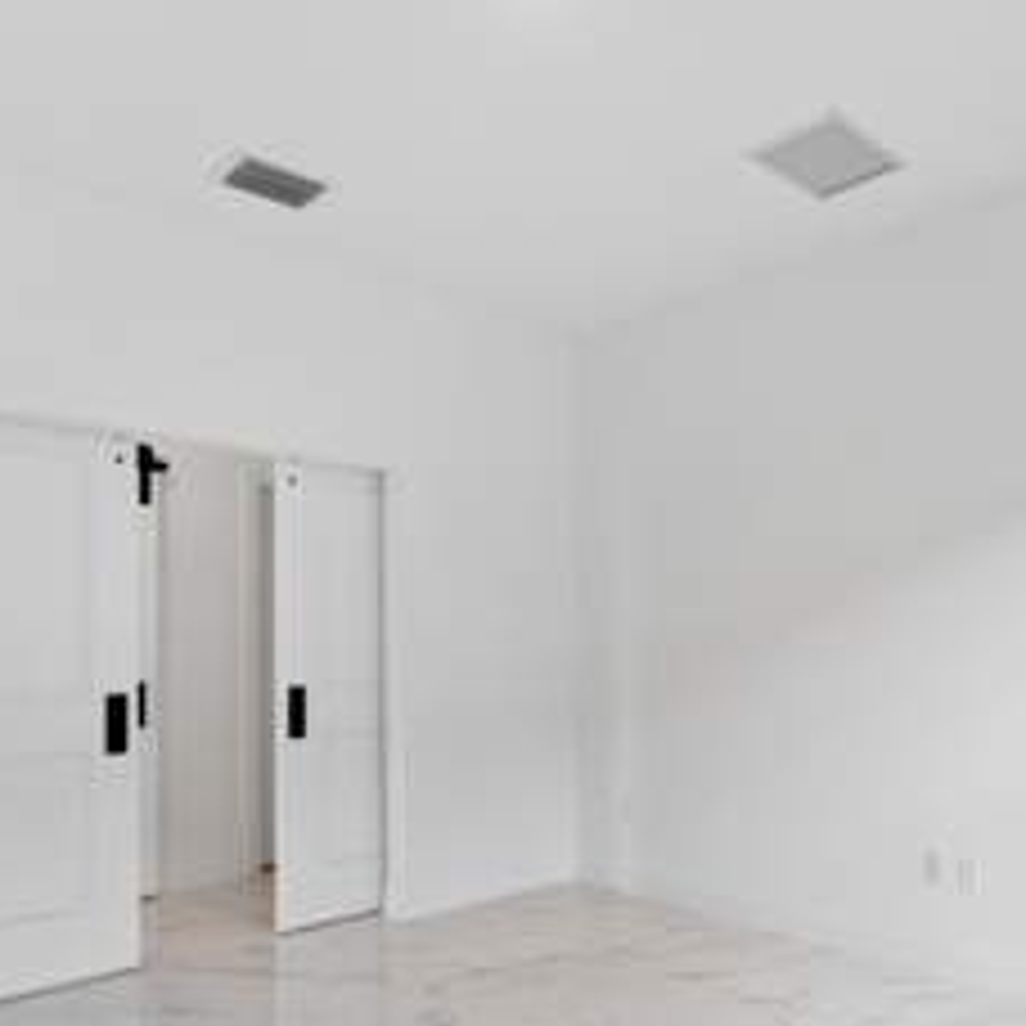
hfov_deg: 56.2
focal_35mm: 25
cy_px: 644
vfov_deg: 62.0
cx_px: 882
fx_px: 838
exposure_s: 1/30
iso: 100
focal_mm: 14
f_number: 8
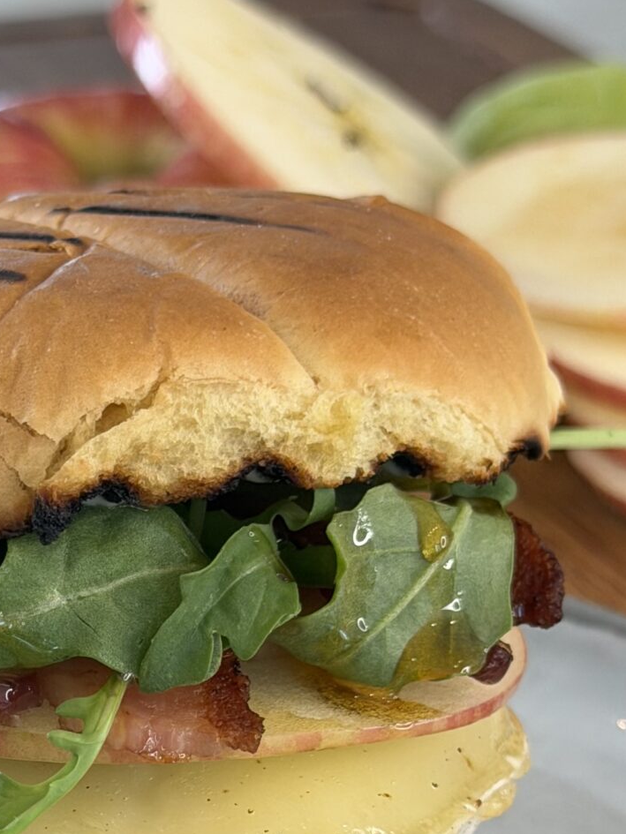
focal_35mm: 130
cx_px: 36
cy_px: 789
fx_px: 3134
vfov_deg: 15.0
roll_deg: +1.4
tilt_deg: -27.4
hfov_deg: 11.3
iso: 80
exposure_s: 1/120
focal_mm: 6.76
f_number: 1.78
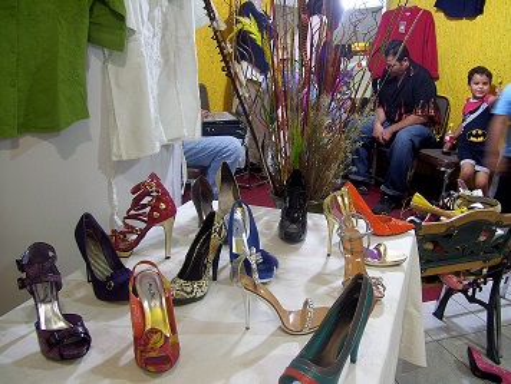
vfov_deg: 39.7
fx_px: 532
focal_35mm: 36
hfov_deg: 51.3
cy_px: 192
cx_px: 256
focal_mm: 6
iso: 160
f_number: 2.7
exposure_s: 1/8
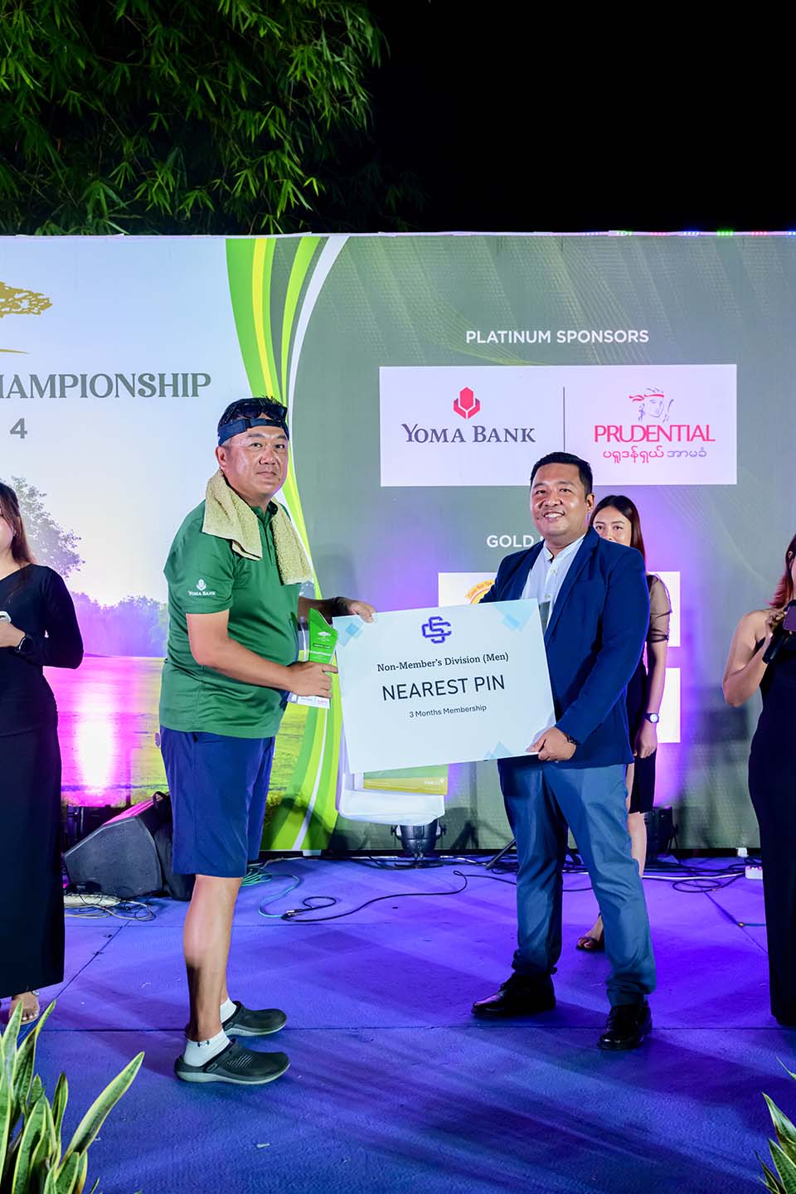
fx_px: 1128
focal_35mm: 34
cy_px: 597
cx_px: 398
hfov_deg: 38.9
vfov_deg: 55.8
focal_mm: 34
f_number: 4.5
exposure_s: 1/250
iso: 4000
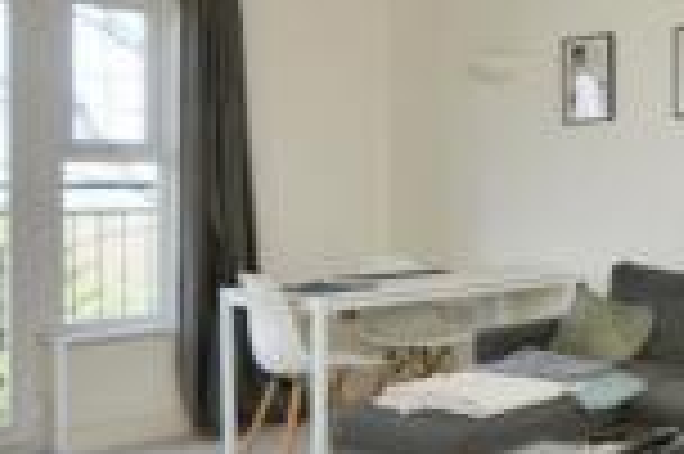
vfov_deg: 28.6
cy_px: 205
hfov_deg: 32.9
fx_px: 892
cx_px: 855
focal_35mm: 47
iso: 200
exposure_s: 1/80
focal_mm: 10
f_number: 5
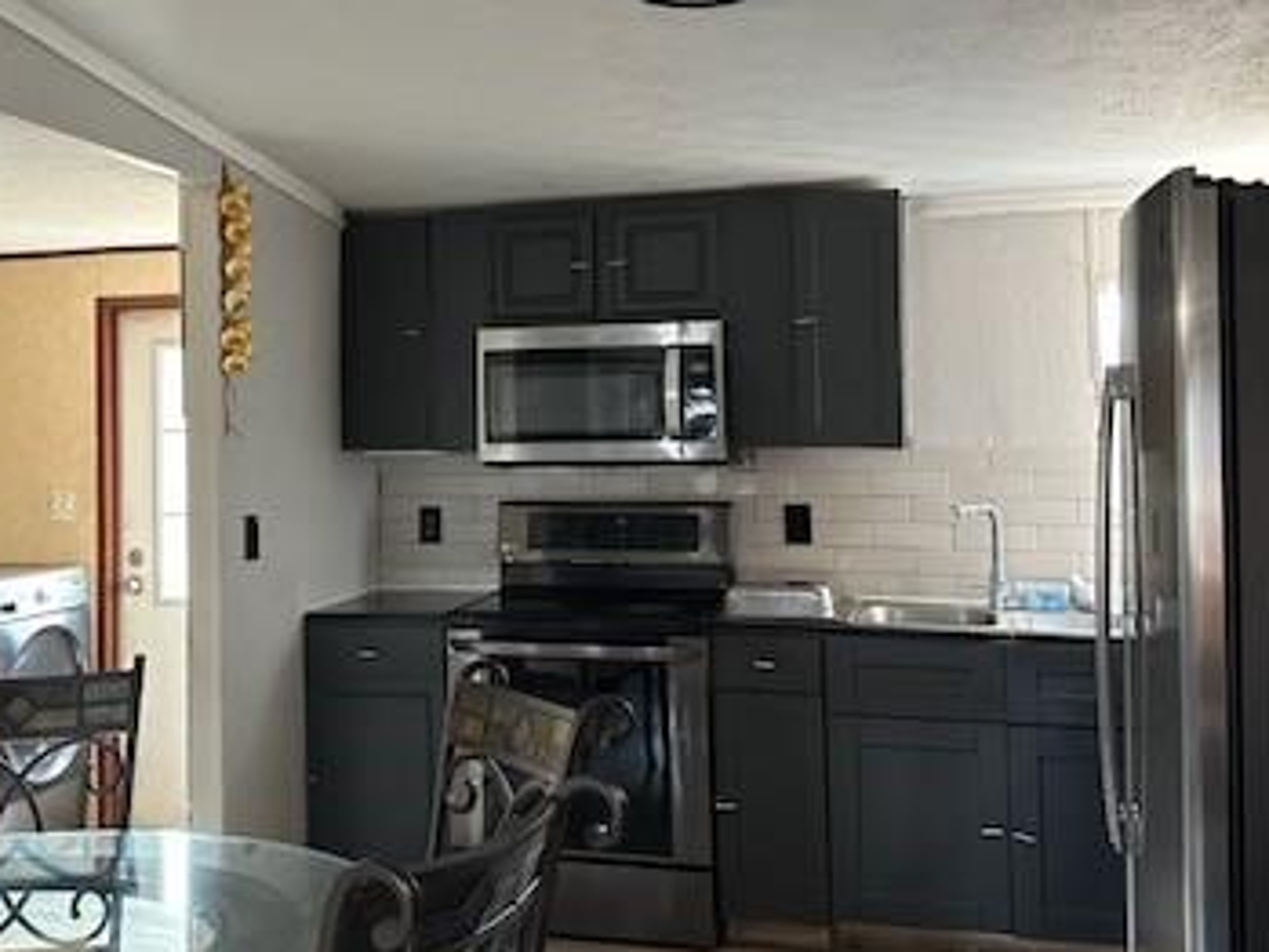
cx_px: 425
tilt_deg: +3.0
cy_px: 378
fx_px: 1614
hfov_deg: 42.4
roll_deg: +2.1
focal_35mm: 44
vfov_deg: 32.8
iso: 320
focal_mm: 6.86
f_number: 1.78
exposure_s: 1/60
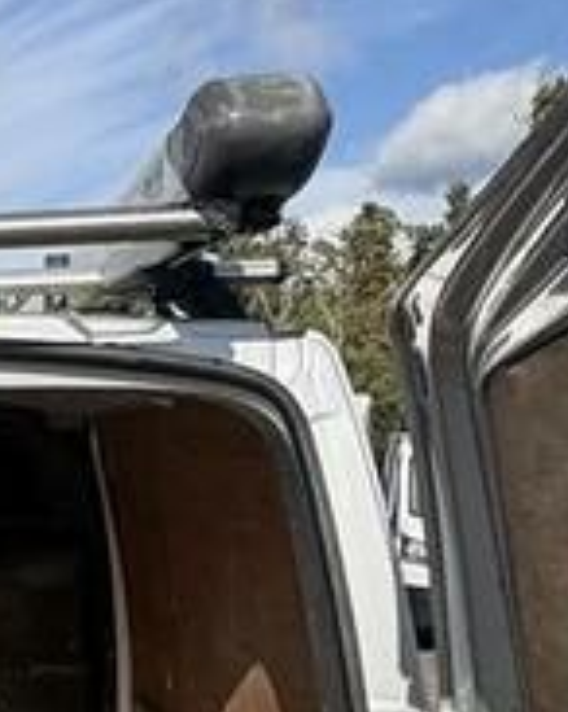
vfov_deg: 26.7
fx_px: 1410
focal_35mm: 67
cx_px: -300
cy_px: 720
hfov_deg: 19.6
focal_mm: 2.22
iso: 50
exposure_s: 1/2208
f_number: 2.2
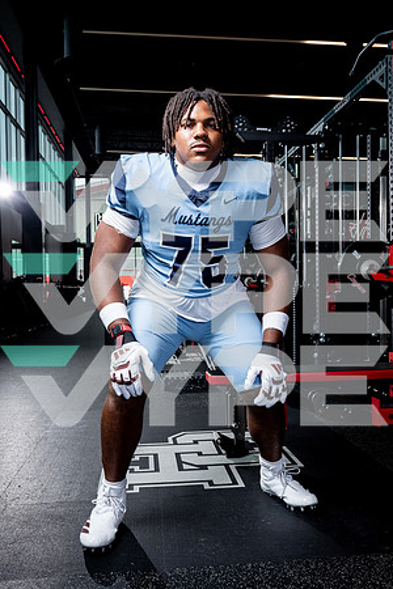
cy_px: 294
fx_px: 540
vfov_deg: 57.2
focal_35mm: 33
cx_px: 196
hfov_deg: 40.0
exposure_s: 1/250
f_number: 8
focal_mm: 33
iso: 640
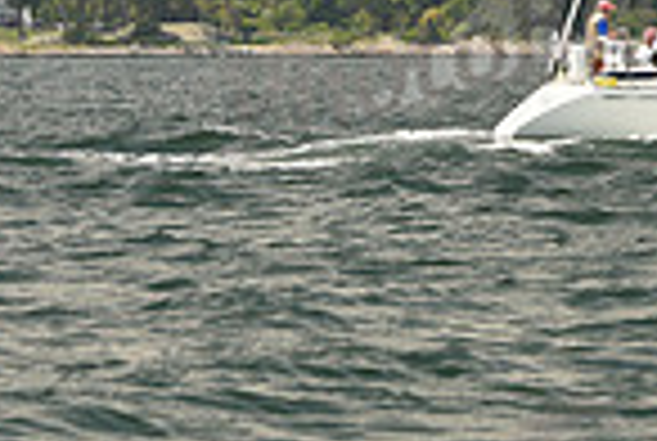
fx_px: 5651
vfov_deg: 4.4
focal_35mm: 309
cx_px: 1094
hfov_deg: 6.5
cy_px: -263
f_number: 5.6
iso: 250
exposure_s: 1/640
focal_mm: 78
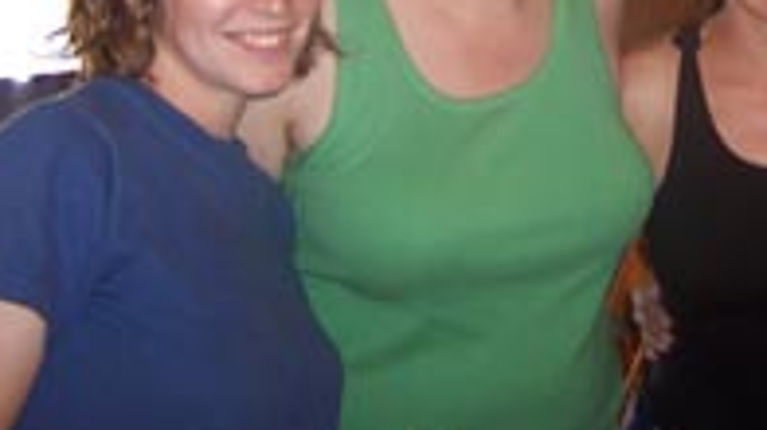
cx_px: 636
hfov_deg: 27.6
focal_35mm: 75
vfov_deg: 15.5
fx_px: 1525
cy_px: -88
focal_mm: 5.6
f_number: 2.2
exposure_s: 1/60
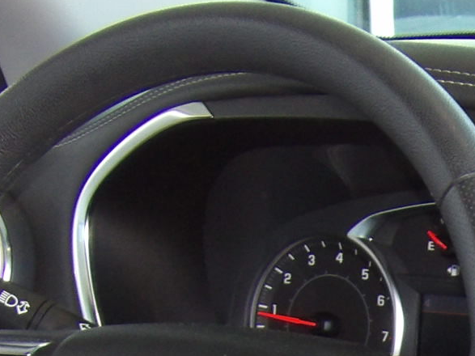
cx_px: 681
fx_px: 3210
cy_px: 724
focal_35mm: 234
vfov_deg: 6.2
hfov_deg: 8.3
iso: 250
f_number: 3.9
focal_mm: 9.5
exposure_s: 1/29
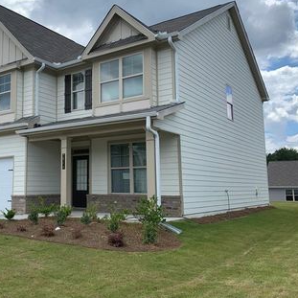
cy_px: 143
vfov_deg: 44.9
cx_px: 90
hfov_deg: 44.0
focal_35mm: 37
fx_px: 360
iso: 25
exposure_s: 1/1634
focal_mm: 4.25
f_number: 1.8
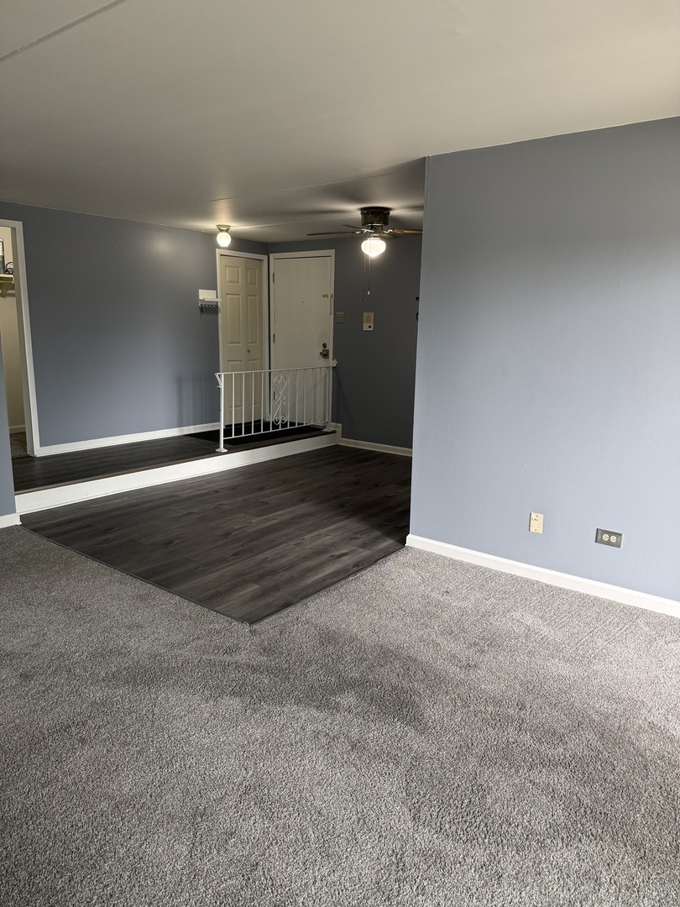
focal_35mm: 24
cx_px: 340
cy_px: 454
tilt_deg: -11.9
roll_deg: -1.4
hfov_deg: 56.8
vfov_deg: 71.6
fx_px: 629
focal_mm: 6.76
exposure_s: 1/120
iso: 200
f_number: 1.78
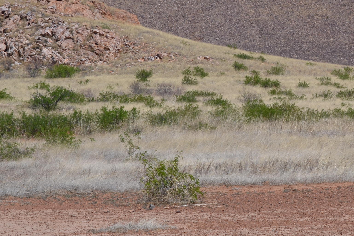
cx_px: 220
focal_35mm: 161
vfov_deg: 8.5
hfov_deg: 12.8
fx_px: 1583
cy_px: 84
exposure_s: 1/320
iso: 100
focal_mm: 55
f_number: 9
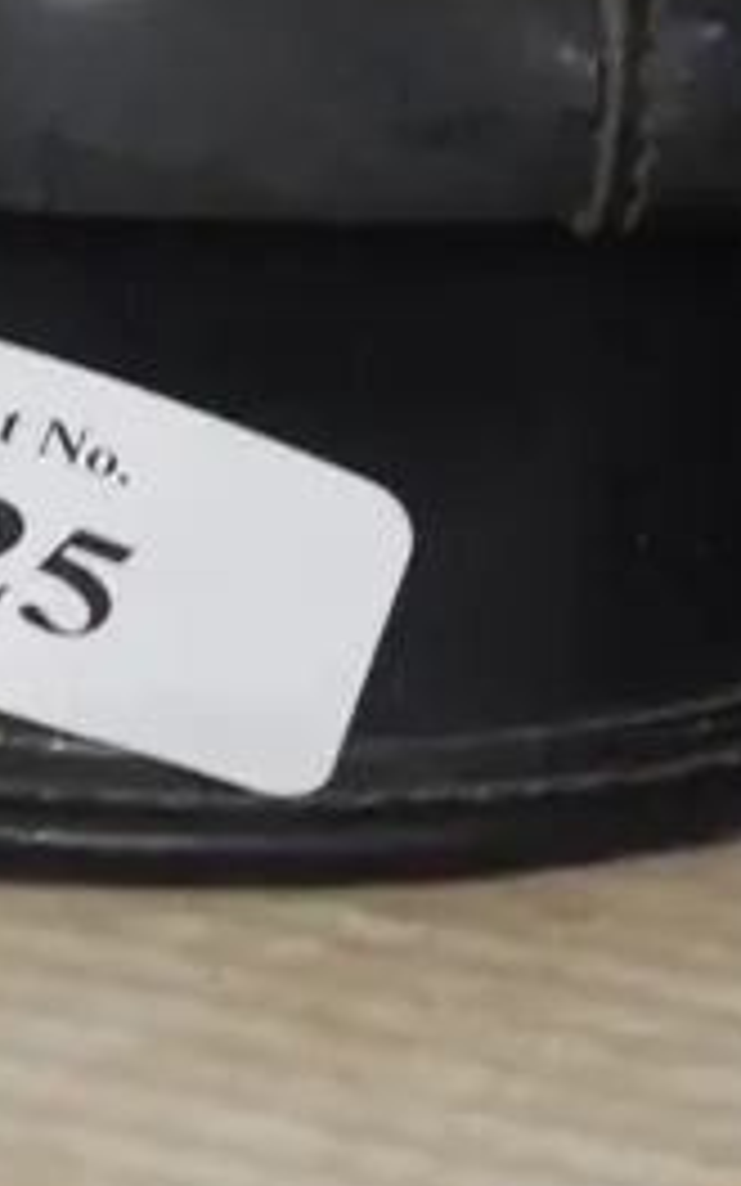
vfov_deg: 8.7
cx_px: 229
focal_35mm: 239
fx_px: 7722
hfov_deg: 5.5
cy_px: -326
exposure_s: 1/20
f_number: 5.4
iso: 3200
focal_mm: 29
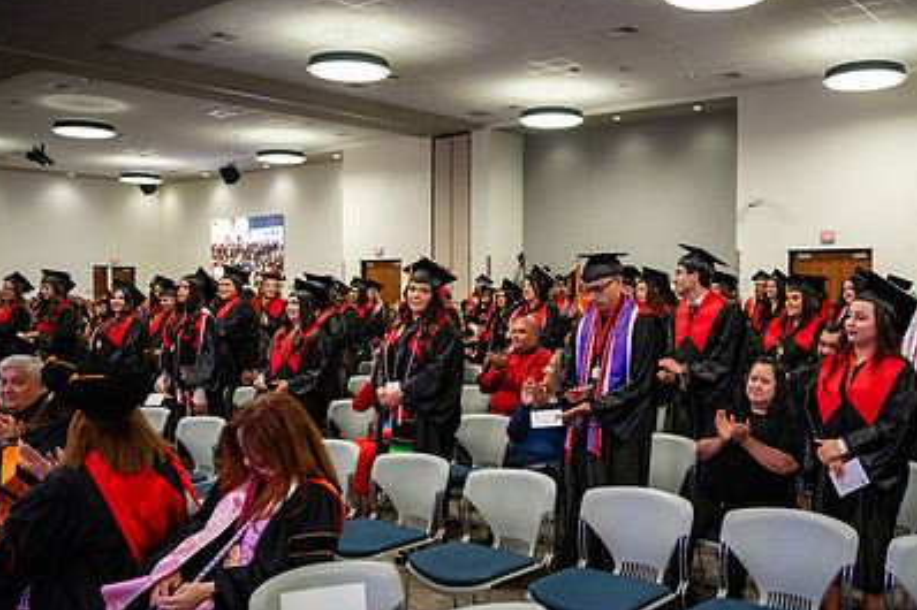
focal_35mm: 35
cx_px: 532
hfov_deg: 54.2
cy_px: 340
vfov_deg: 37.8
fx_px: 891
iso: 3200
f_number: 2.8
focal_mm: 24
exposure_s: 1/200
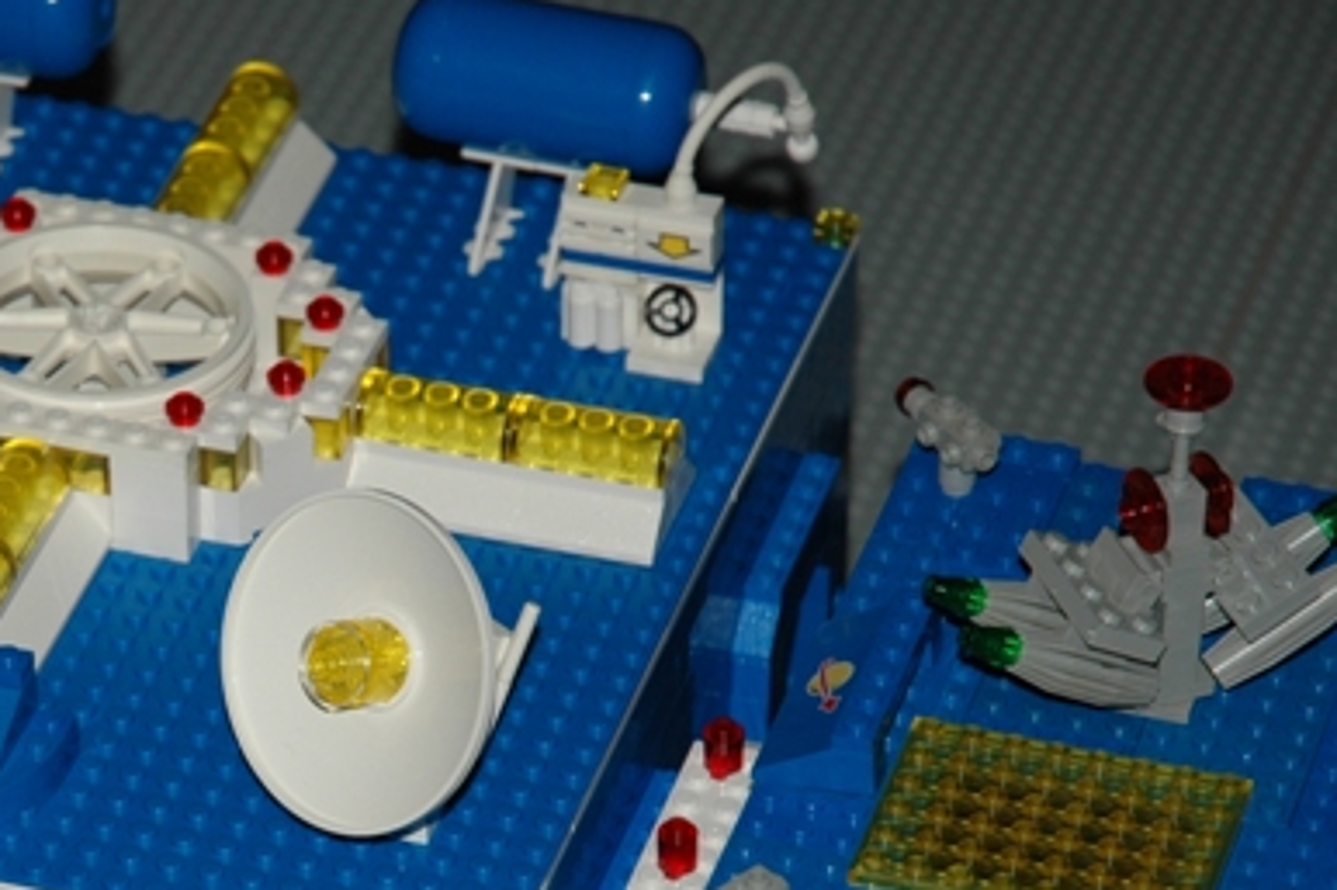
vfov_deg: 6.6
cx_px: 114
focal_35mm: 209
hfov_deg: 9.8
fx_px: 7758
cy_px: 708
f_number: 4.5
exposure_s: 1/60
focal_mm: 70
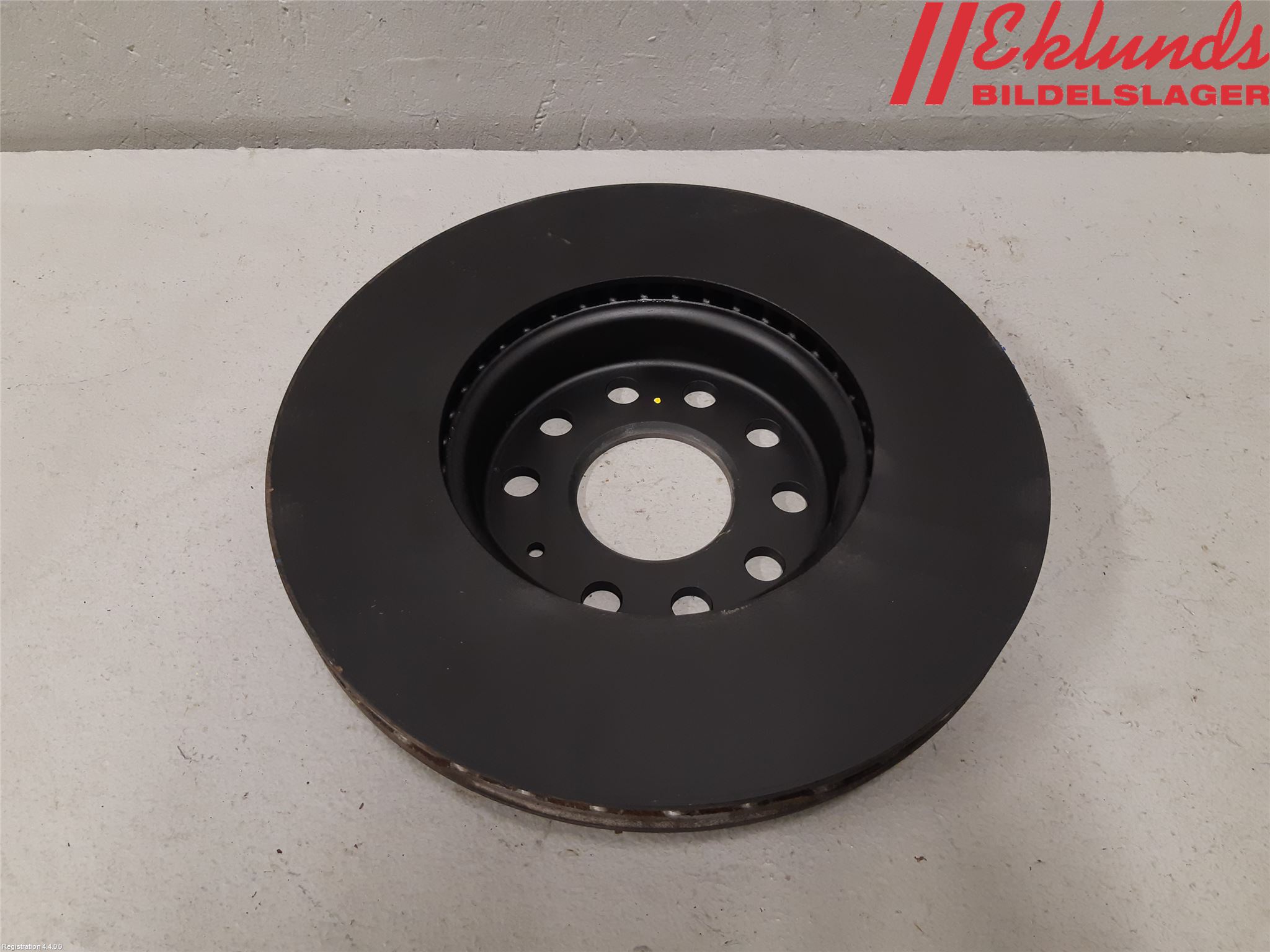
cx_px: 635
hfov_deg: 67.3
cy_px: 476
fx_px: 954
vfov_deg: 53.1
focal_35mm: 26
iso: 160
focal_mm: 3.93
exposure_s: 1/50
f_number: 1.7
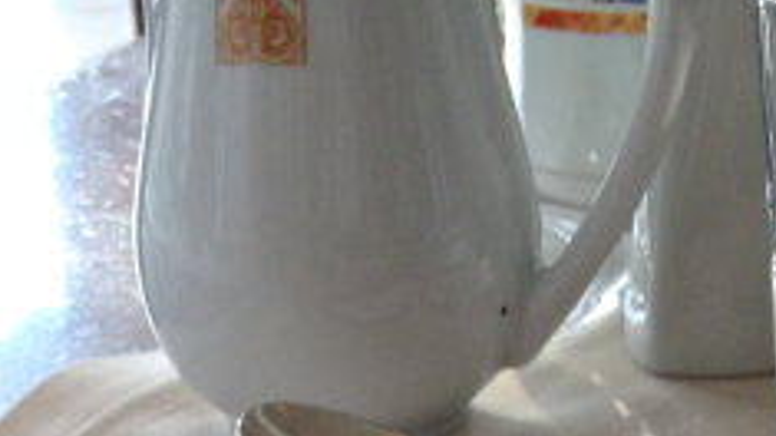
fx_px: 2674
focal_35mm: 130
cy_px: 955
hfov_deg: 16.5
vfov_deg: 8.7
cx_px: 472
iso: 50
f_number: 2.4
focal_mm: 4.28
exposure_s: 1/120
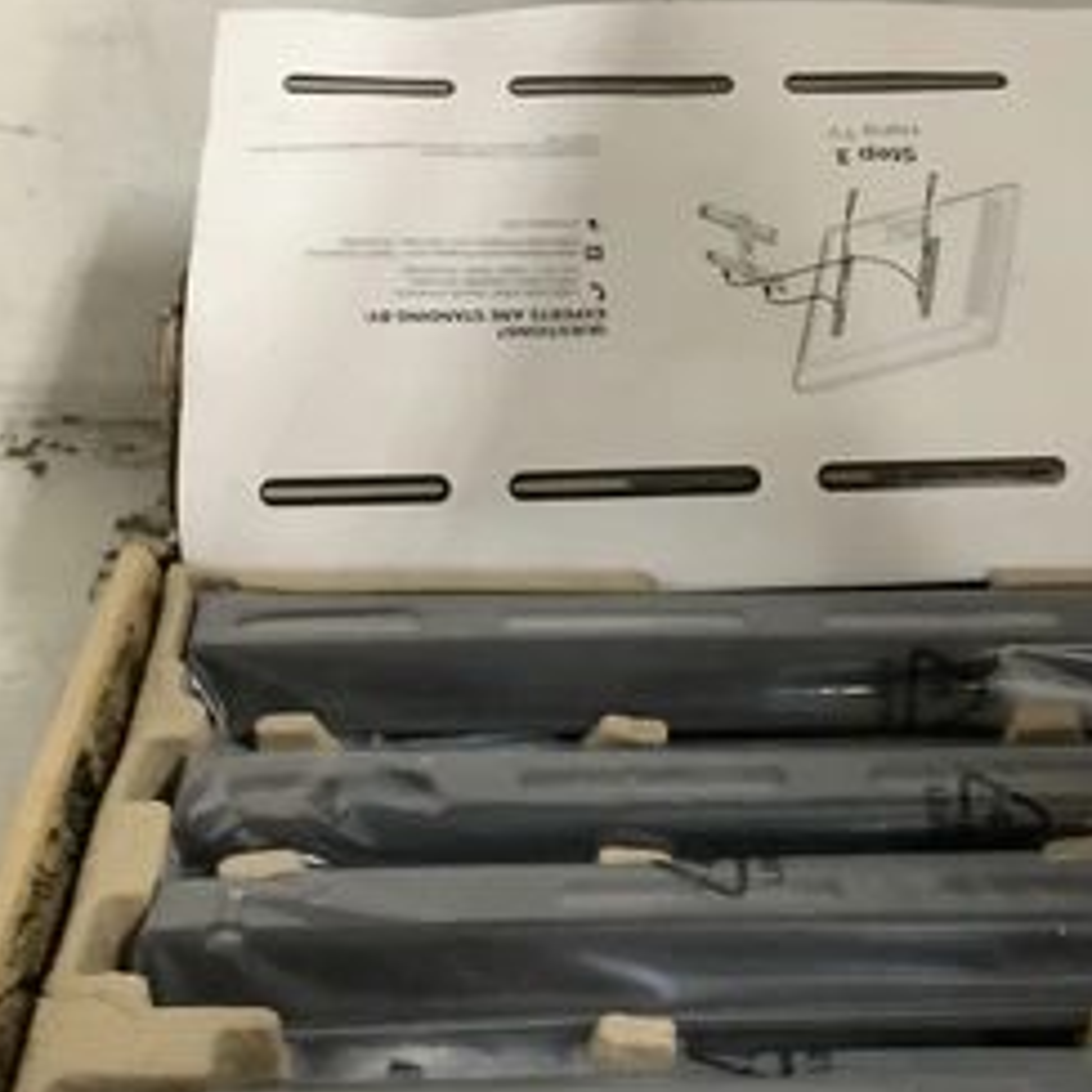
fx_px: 1606
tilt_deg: -38.8
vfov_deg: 37.5
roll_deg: -2.4
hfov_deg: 37.2
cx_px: 707
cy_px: 568
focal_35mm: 45
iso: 640
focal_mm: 3.3
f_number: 2.4
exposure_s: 1/30
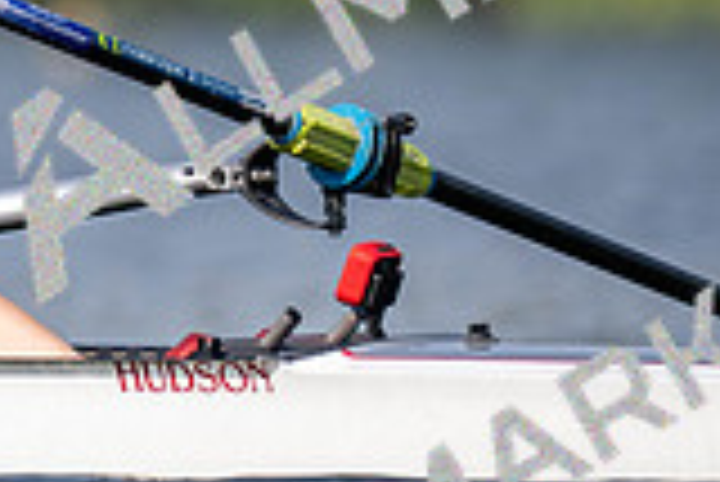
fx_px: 43478
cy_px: -124
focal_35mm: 2172
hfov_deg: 0.9
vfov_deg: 0.6
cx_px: -374
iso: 250
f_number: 4
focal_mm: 600
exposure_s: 1/2500
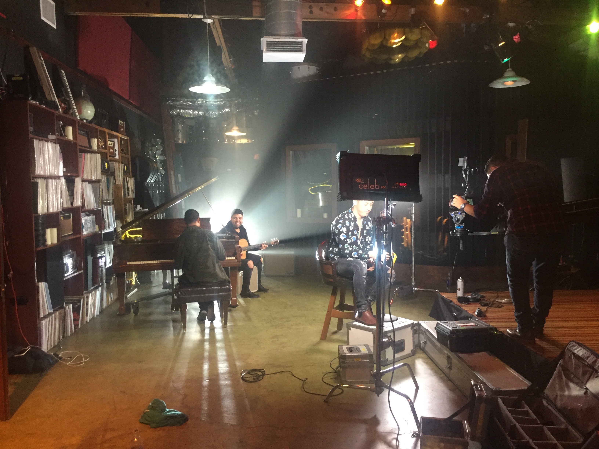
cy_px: 224
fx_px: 502
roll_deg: -0.8
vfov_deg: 48.2
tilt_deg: -4.0
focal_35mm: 29
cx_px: 300
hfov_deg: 61.7
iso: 250
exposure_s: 1/24
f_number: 2.2
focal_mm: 4.15
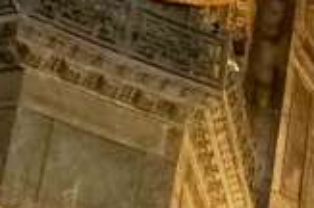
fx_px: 1097
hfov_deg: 13.6
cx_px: 655
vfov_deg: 10.2
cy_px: 377
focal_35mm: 126
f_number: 4
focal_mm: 16
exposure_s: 1/160
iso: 10000
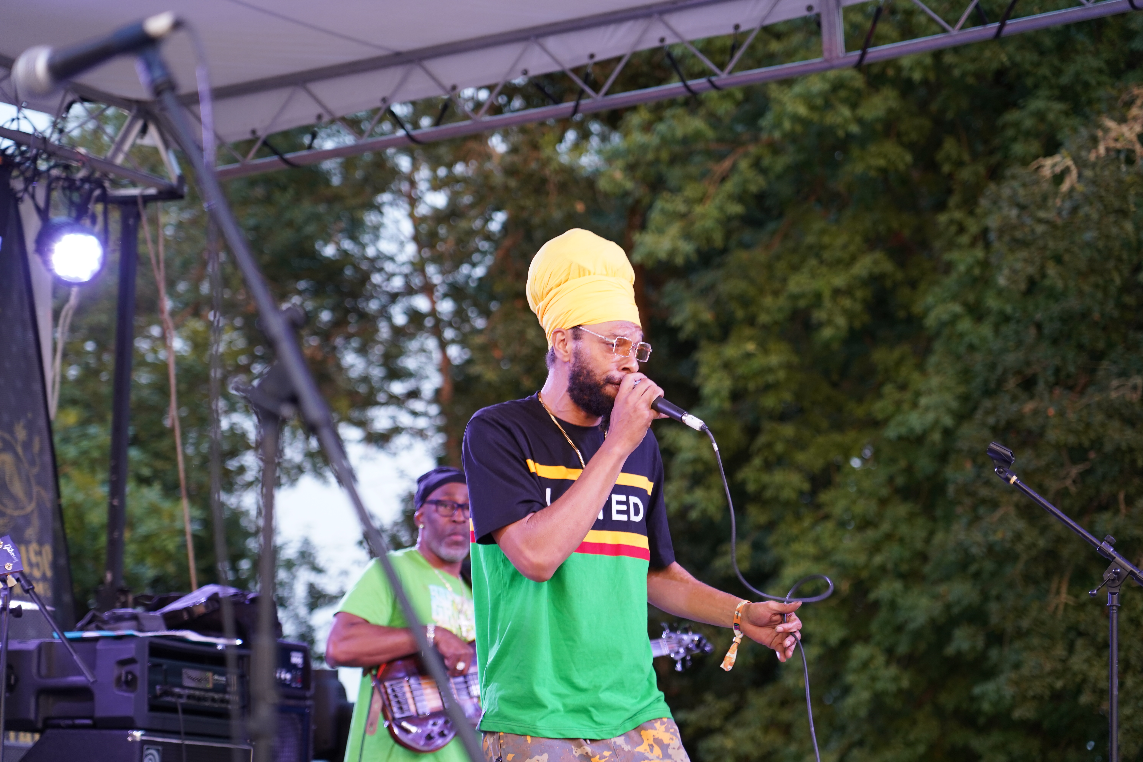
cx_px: 572
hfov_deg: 19.5
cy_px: 381
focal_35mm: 105
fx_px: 3333
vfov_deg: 13.0
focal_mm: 105
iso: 1000
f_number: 4
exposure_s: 1/160
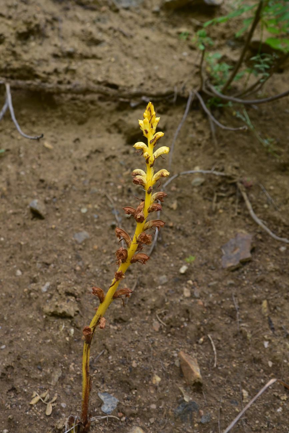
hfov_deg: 27.0
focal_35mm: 50
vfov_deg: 39.6
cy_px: 216
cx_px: 144
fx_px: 602
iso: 320
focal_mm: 50
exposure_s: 1/125
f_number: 8
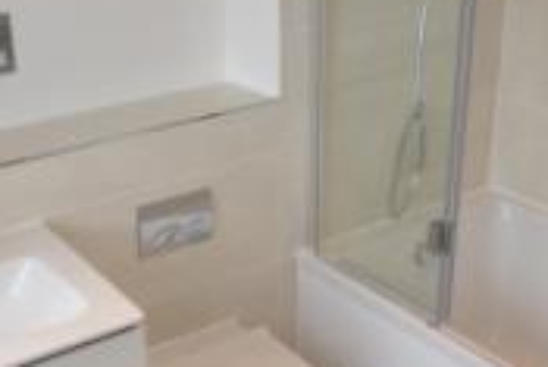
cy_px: 154
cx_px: 194
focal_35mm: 53
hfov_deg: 37.2
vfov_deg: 25.5
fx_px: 807
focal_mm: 10
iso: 400
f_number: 5
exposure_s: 1/100
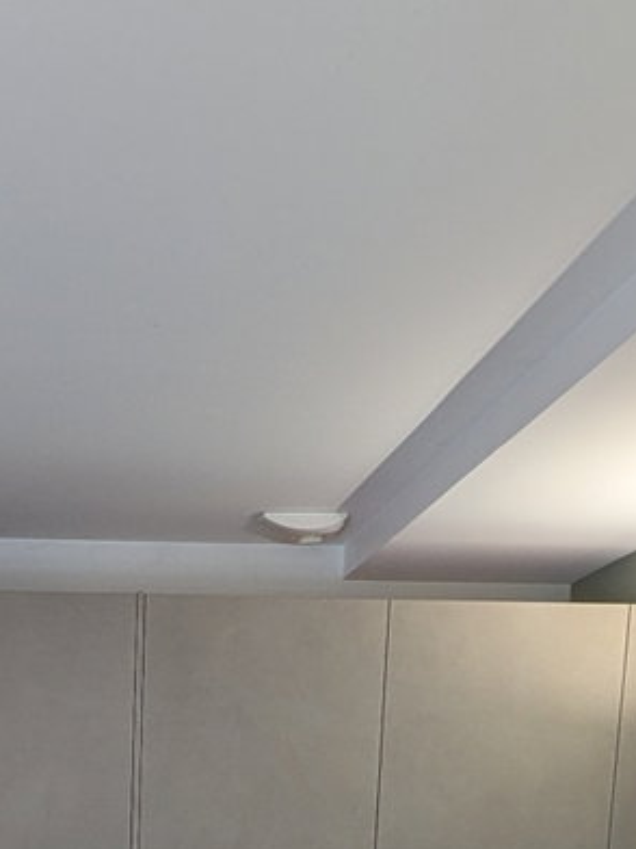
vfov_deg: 29.8
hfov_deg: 28.2
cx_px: 32
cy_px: 1145
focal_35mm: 49
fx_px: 1200
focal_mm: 2.02
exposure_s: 1/41.1
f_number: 1.7
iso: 53
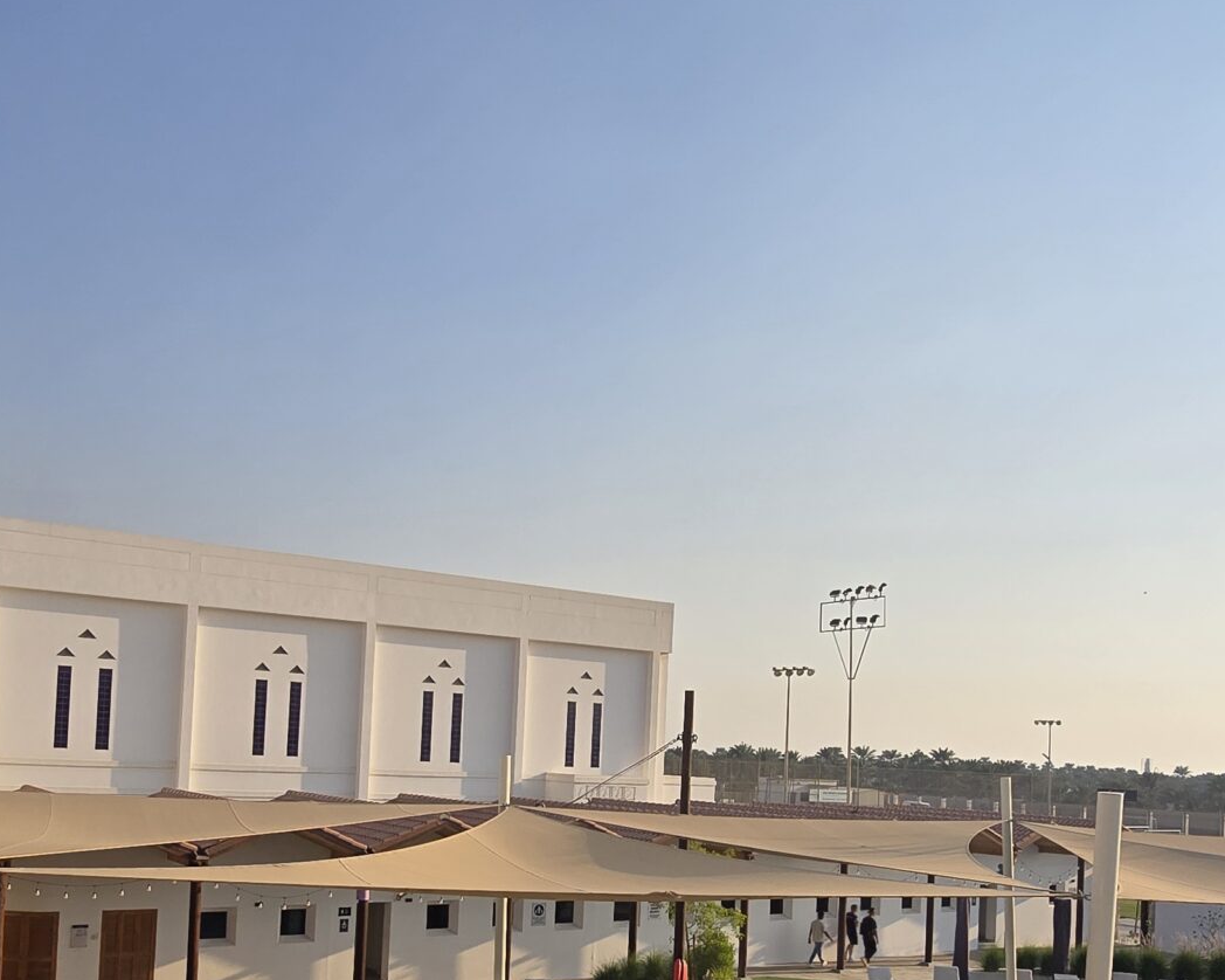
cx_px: 609
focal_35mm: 31
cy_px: 740
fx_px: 1124
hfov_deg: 57.2
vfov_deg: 45.4
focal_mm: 2.2
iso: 50
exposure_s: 1/2099
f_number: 2.2
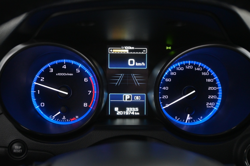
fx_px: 318
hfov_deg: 43.0
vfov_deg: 29.4
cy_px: 83
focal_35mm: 46
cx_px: 125
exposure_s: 1/60
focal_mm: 30.5
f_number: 4.8
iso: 2500
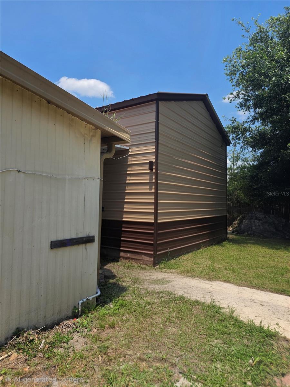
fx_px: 257
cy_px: 194
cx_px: 145
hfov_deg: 58.9
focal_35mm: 23
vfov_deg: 73.9
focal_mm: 6.25
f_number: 1.7
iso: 80
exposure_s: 1/10000
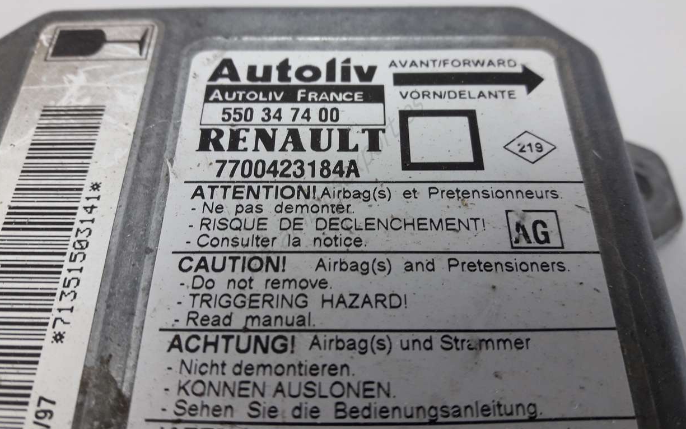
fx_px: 561
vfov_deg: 41.7
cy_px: 183
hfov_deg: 62.9
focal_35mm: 30
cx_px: 340
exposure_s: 1/50
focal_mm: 3.7
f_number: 1.9
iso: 50
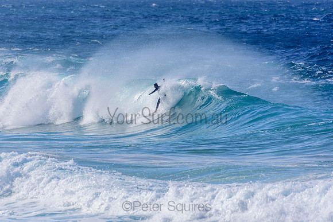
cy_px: 111
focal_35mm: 774
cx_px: 166
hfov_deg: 2.7
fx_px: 7158
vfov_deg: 1.8
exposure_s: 1/2000
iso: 200
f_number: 5.6
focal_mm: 500
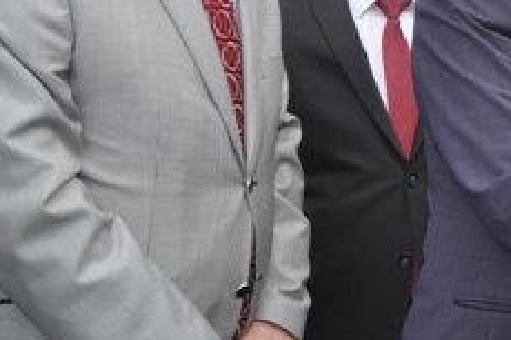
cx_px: 707
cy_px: 59
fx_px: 1064
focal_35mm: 75
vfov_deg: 18.0
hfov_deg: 23.2
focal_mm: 18
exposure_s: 1/200
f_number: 4.5
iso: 200
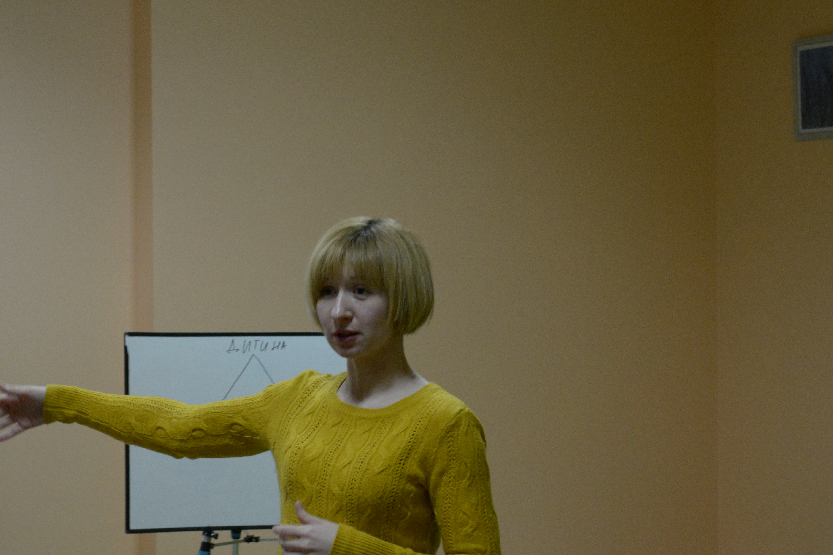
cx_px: 260
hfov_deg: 22.7
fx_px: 2059
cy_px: 325
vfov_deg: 15.4
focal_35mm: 89
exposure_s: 1/60
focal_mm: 36
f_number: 5
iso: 2000
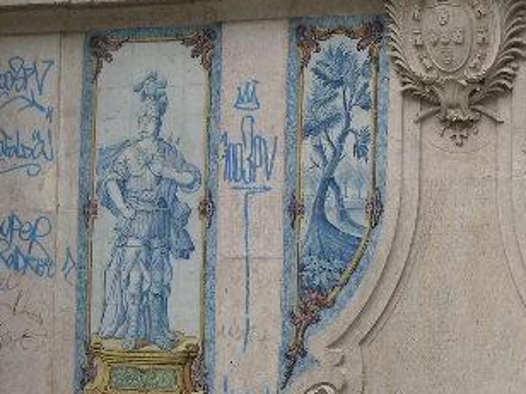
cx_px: 502
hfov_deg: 17.8
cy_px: 179
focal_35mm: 108
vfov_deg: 13.7
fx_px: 1641
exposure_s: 1/375
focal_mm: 11.1
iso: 100
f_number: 3.2
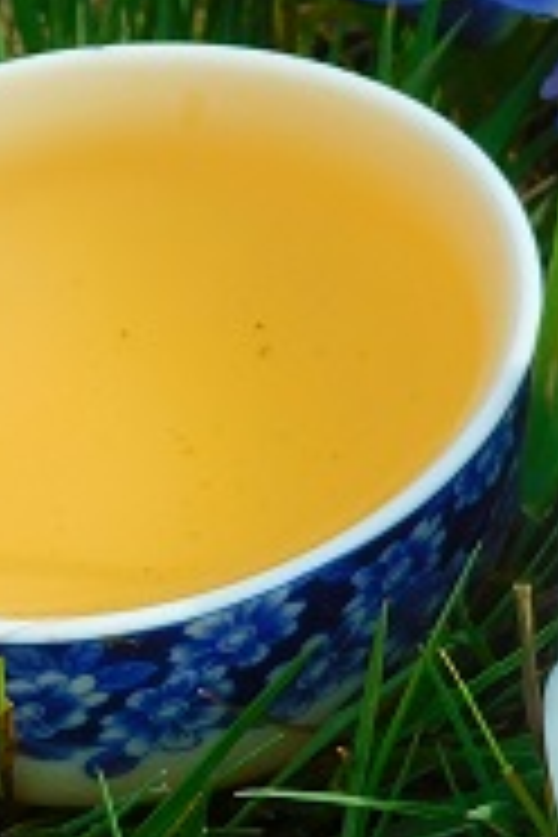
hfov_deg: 6.1
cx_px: 716
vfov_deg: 9.3
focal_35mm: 222
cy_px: 392
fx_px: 5161
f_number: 4.2
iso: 125
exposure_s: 1/640
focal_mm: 11.7
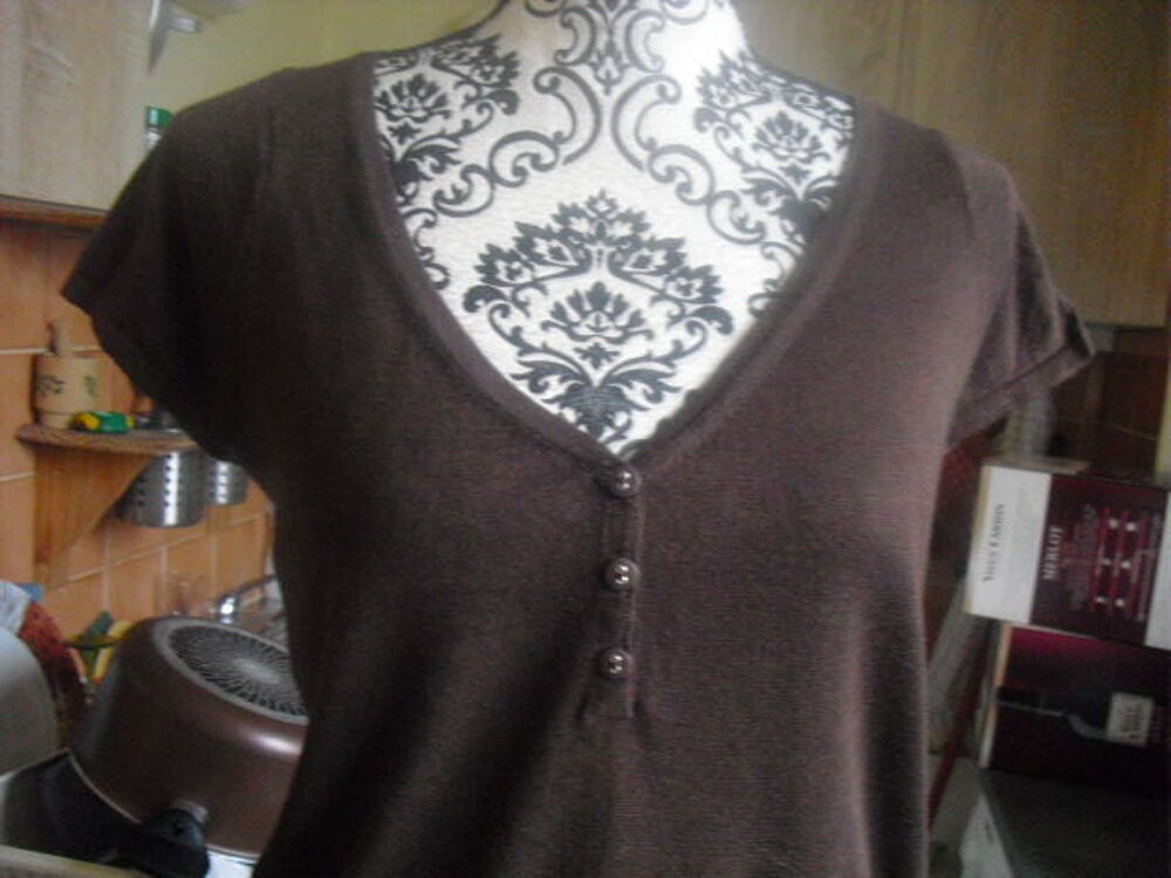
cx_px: 586
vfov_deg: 39.7
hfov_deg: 51.4
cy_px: 439
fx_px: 1218
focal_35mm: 36
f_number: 3.1
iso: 800
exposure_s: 1/15
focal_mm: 6.3
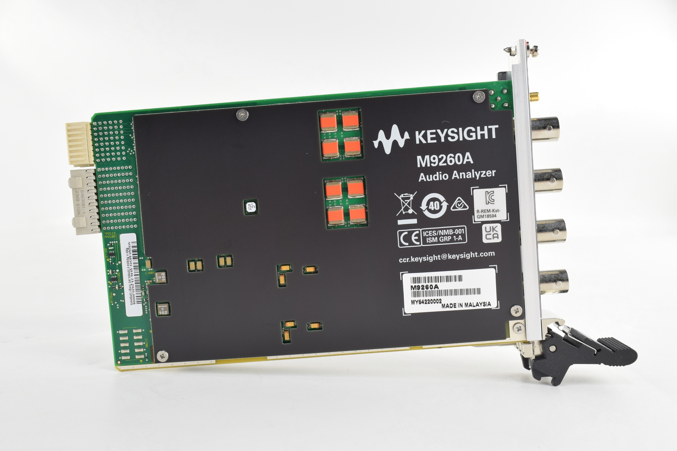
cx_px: 338
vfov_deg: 36.9
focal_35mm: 36
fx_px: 677
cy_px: 226
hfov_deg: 53.1
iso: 400
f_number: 10
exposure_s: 1/30
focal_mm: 24
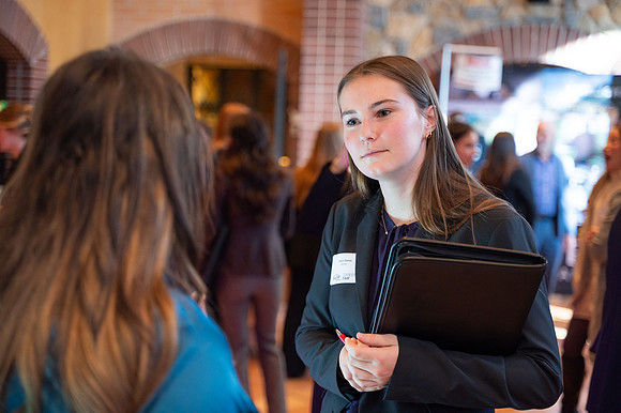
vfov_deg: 21.5
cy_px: 206
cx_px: 310
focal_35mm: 63
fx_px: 1086
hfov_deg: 31.9
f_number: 2.8
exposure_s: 1/200
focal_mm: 63
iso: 2000
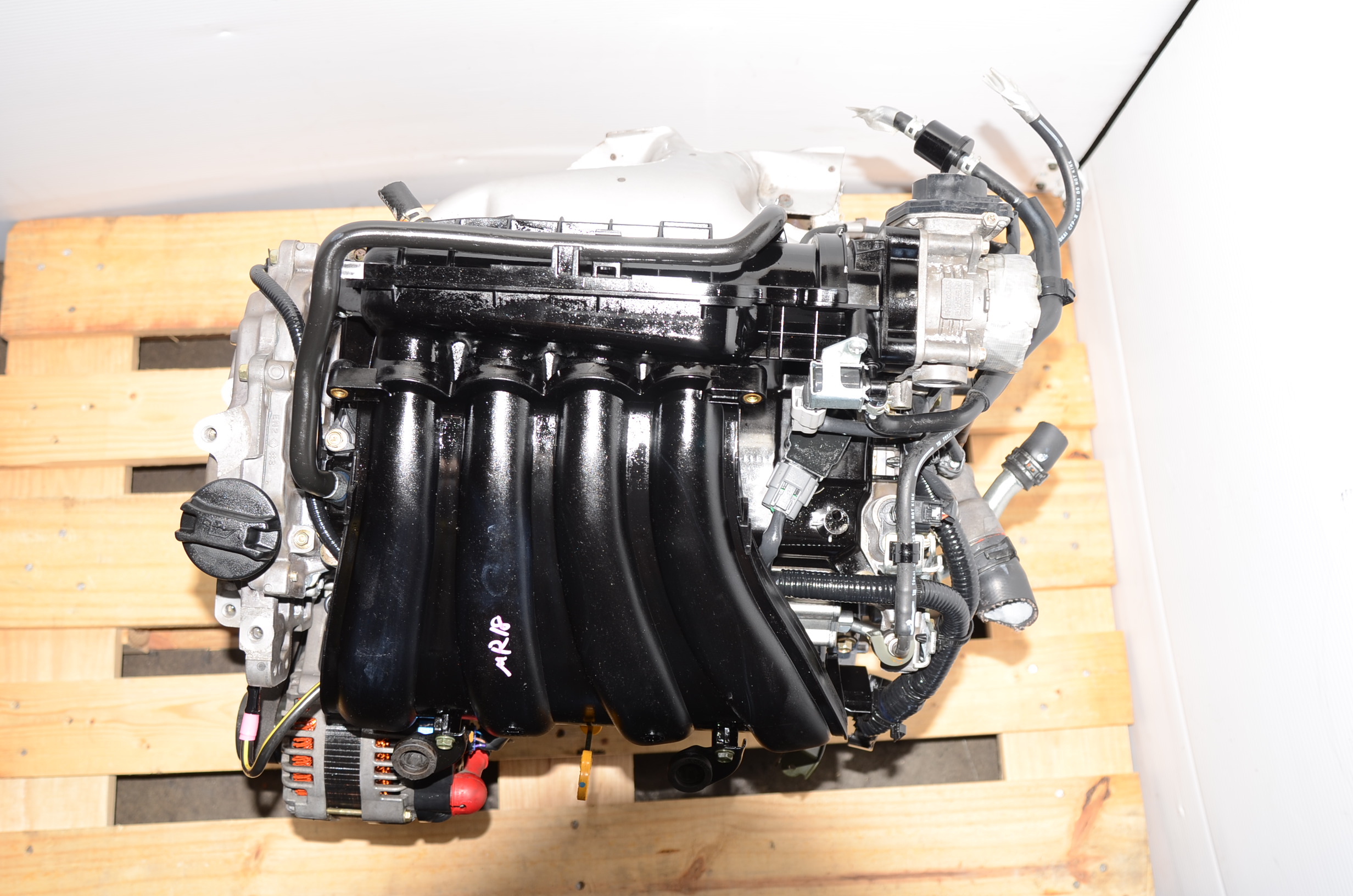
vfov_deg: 36.7
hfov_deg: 53.2
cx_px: 676
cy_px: 448
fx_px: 1350
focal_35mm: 36
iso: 100
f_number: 4.5
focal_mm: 24
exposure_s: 1/100
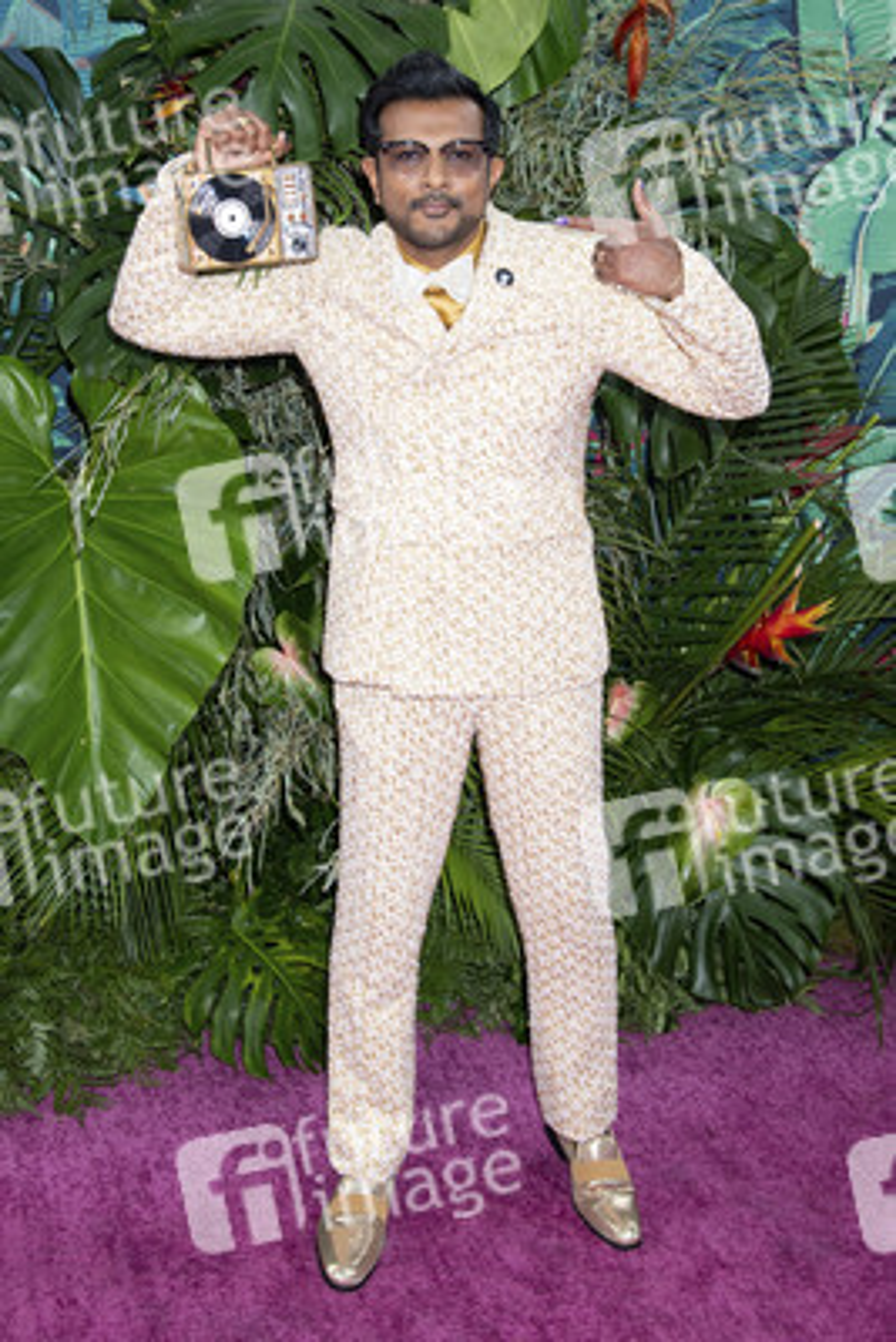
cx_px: 448
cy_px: 671
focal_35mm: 34
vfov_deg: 55.8
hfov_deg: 38.9
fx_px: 1268
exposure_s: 1/200
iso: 320
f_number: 5
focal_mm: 34
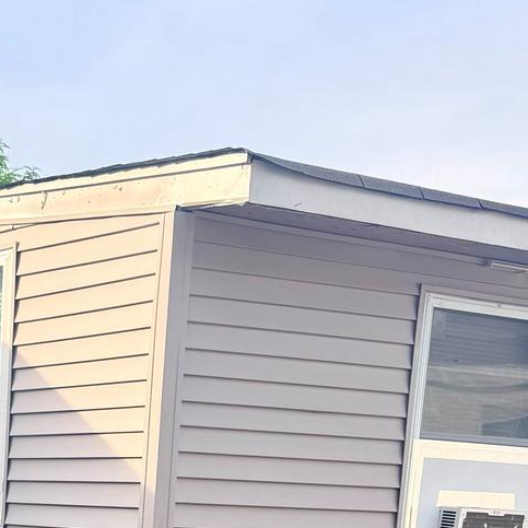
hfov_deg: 18.6
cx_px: -49
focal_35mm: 90
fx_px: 1553
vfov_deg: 17.3
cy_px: 796
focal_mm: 6.76
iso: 80
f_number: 1.78
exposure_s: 1/992
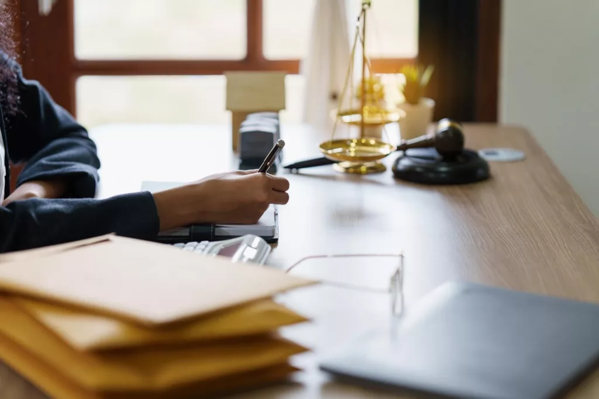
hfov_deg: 23.9
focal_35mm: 85
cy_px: 200
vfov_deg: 16.1
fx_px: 1414
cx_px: 300
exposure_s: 1/500
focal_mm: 85
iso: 400
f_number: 2
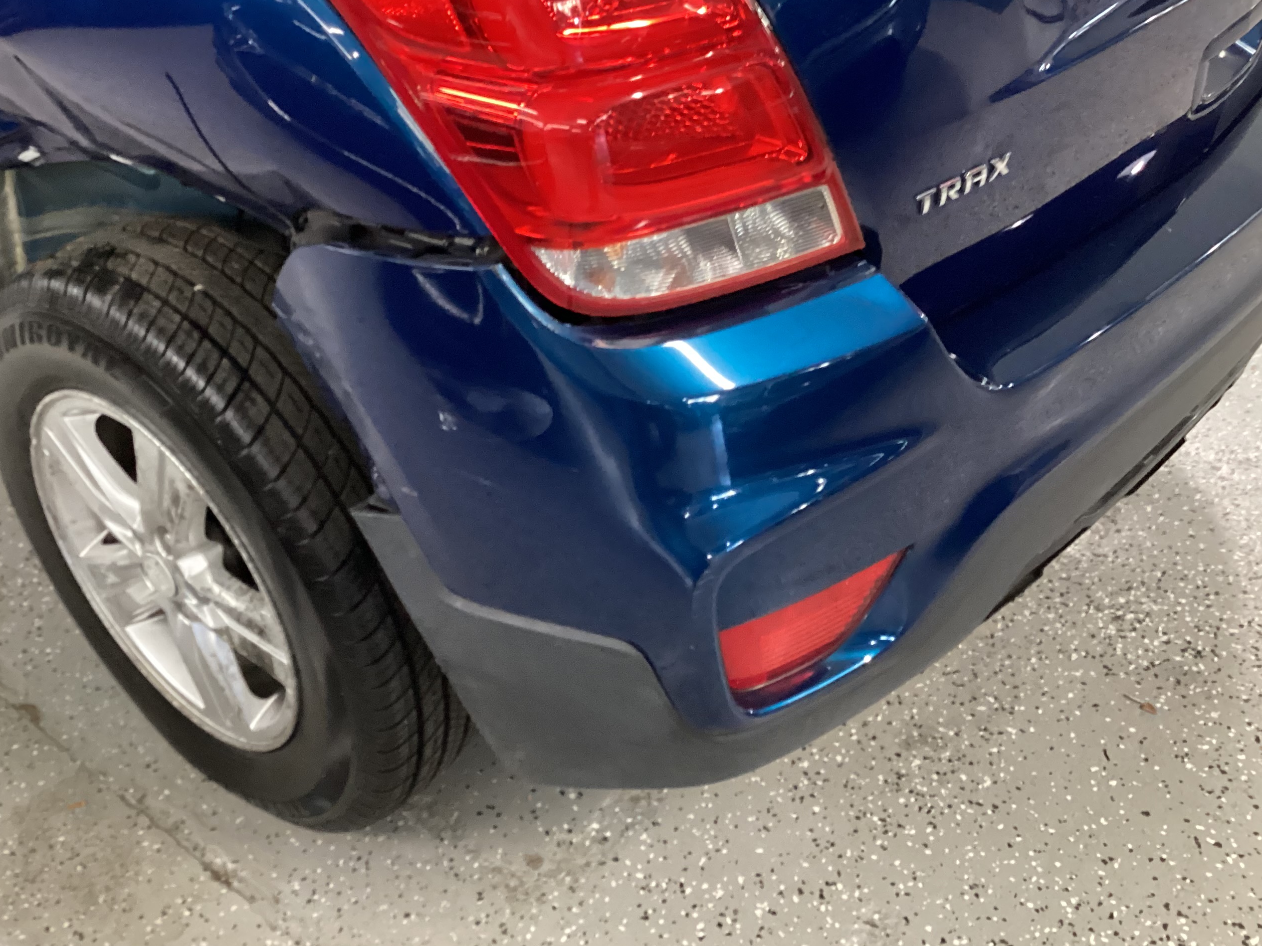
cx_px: 522
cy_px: 413
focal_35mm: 40
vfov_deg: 35.9
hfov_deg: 46.6
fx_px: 1458
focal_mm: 3.3
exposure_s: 1/30
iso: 500
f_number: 2.4
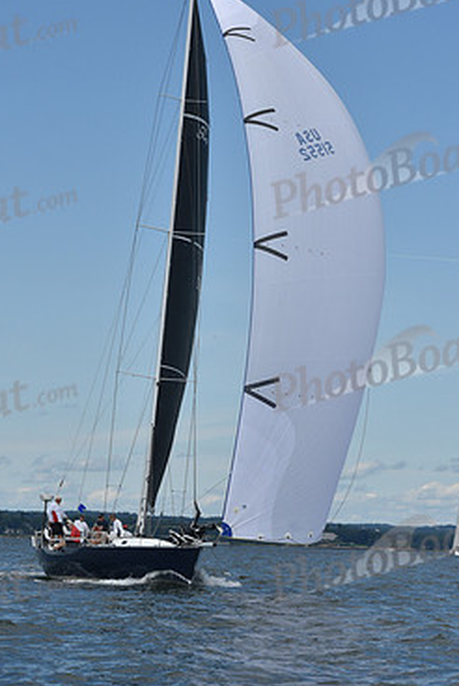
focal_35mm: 126
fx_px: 2405
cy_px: 295
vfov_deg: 16.2
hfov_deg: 10.9
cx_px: 174
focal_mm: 80
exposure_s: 1/1000
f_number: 10
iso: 320
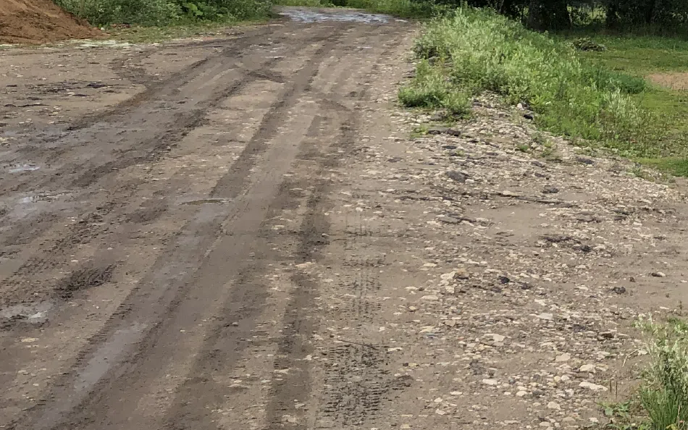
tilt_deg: +1.3
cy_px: -26
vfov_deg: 16.9
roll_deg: +2.2
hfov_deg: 24.9
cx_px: 823
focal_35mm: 75
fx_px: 1406
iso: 20
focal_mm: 4
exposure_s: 1/506
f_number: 1.8
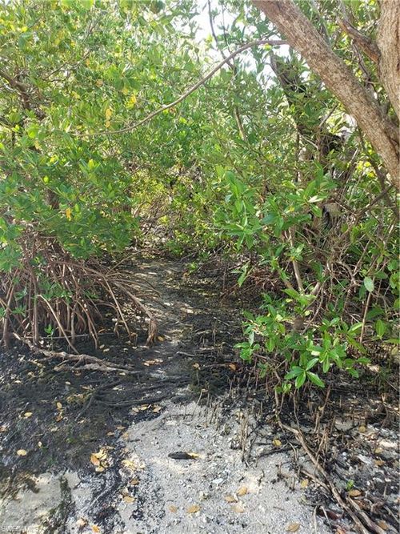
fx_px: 401
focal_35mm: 26
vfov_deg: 67.3
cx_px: 200
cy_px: 267
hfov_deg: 53.0
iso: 64
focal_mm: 4.3
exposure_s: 1/60
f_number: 2.4
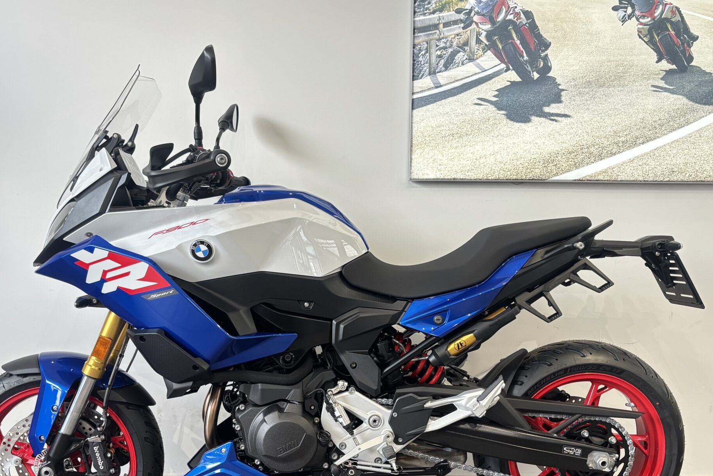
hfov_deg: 50.6
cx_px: 328
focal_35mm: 38
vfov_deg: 34.7
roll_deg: -0.4
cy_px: 321
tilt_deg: -6.8
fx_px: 753
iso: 125
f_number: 1.6
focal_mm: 5.96
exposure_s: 1/89
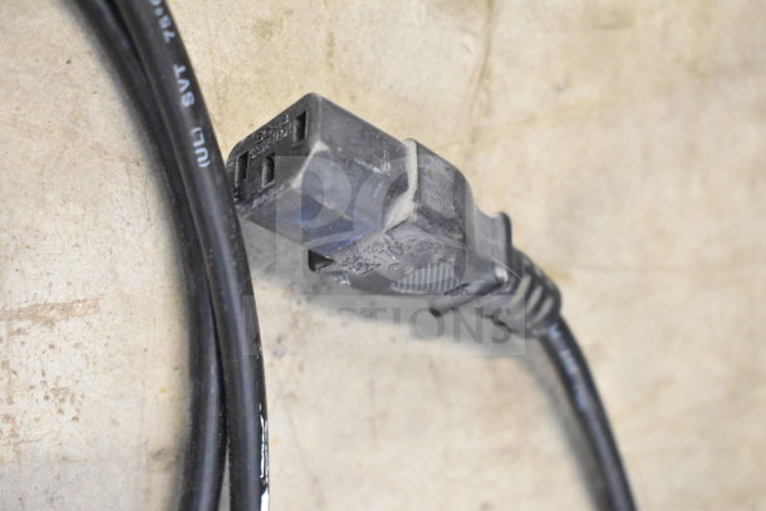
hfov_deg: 35.0
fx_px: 1213
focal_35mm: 57
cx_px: 383
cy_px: 256
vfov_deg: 23.8
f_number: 4.8
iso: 12800
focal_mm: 38
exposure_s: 1/60
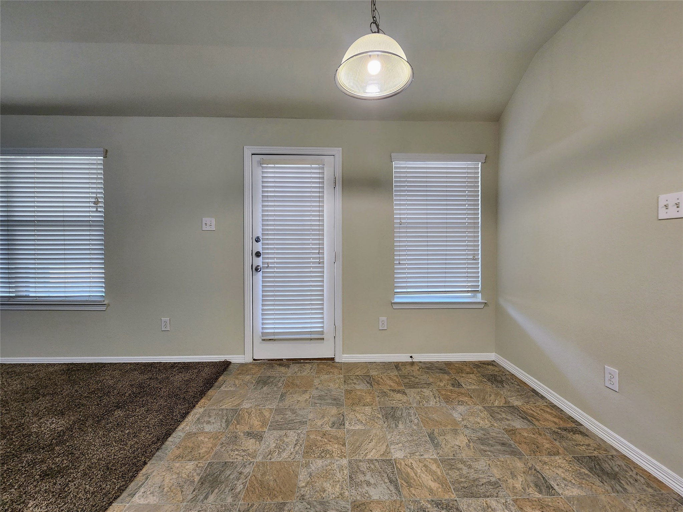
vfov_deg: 89.9
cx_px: 342
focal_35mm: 13
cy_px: 256
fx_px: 256
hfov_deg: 106.2
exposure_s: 1/60
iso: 200
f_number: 2.2
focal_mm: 2.2
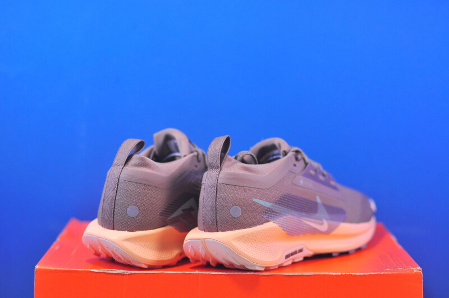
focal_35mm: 75
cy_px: 149
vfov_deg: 18.1
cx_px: 224
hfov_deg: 27.0
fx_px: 934
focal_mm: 50
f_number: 2.2
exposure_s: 1/320
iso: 250
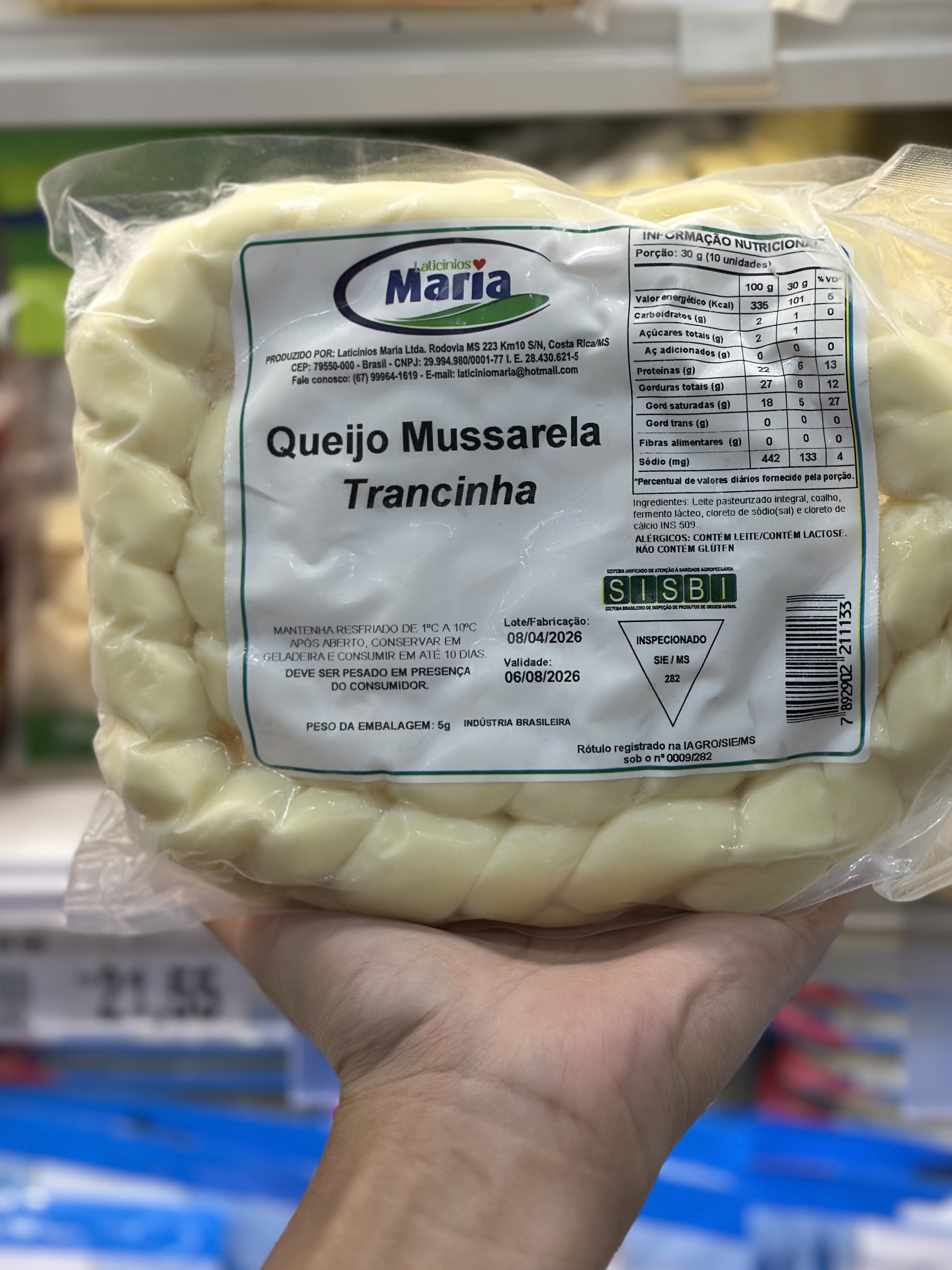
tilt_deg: -15.1
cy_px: 521
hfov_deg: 21.9
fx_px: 2457
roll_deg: +1.6
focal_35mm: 67
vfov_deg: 28.9
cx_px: 585
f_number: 1.78
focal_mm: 6.86
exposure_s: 1/230
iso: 80
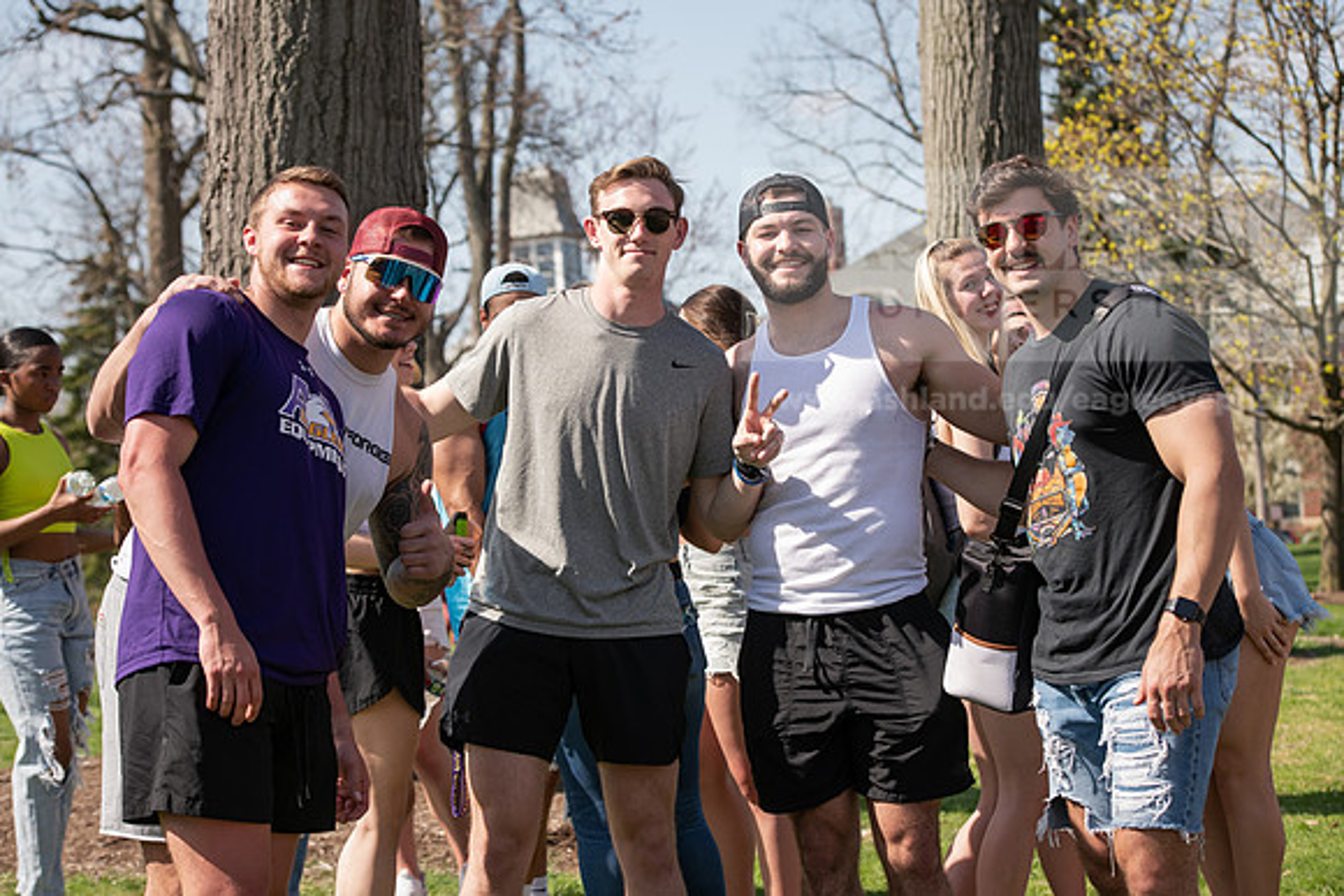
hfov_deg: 23.9
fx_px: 3174
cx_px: 672
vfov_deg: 16.1
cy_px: 448
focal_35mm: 85
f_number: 5.6
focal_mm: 85
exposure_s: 1/640
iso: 200
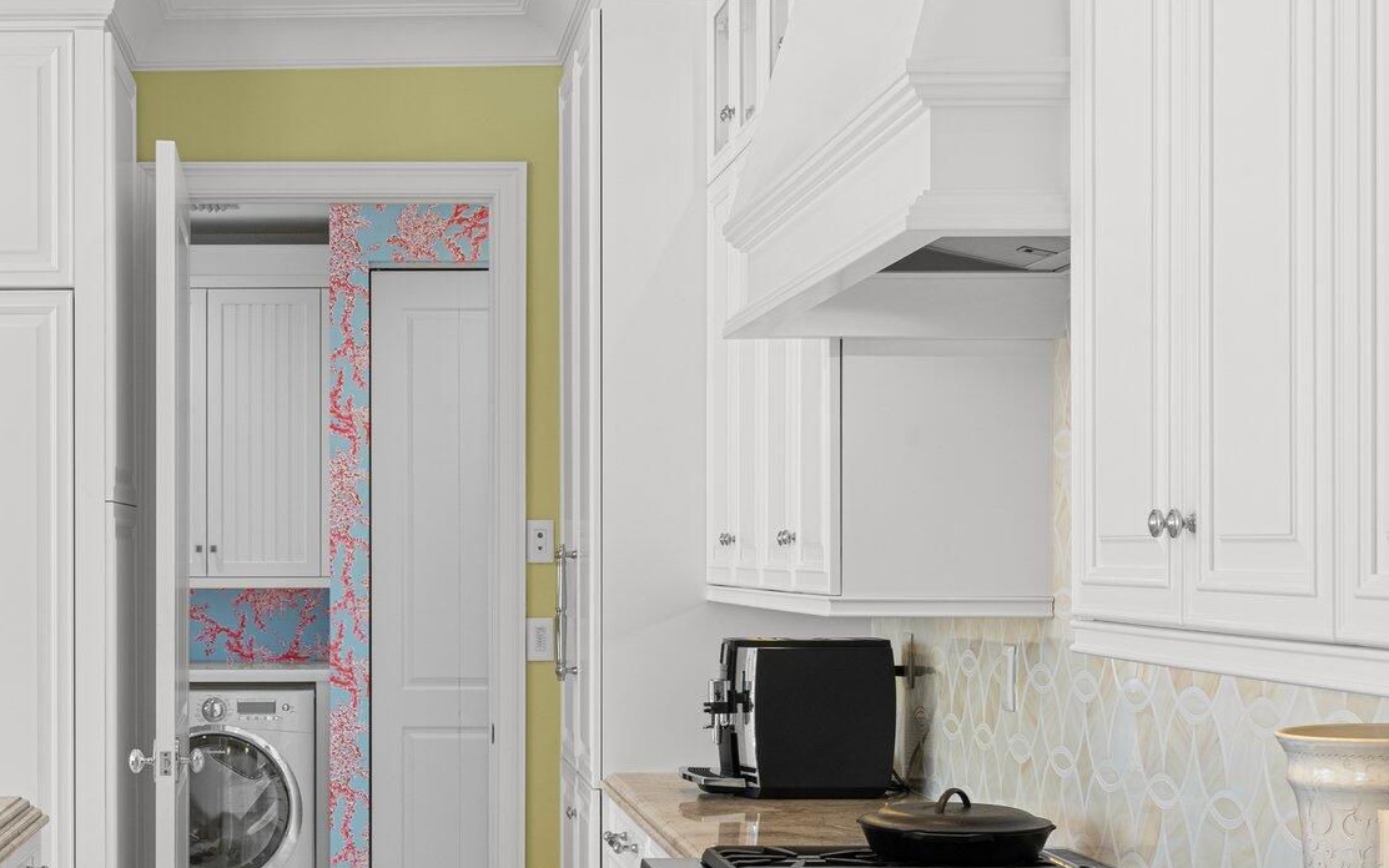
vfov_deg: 21.6
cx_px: 336
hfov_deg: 33.3
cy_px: 567
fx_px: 2272
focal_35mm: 60
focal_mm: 32
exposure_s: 1/25
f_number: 11
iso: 250
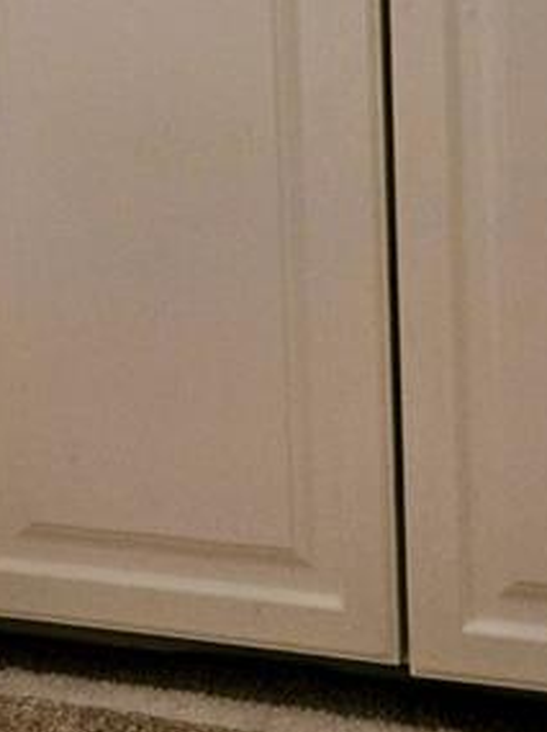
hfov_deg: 15.2
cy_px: -69
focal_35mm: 97
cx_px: 303
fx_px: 2048
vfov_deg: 19.4
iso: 200
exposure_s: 1/120
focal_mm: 5.4
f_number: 1.8
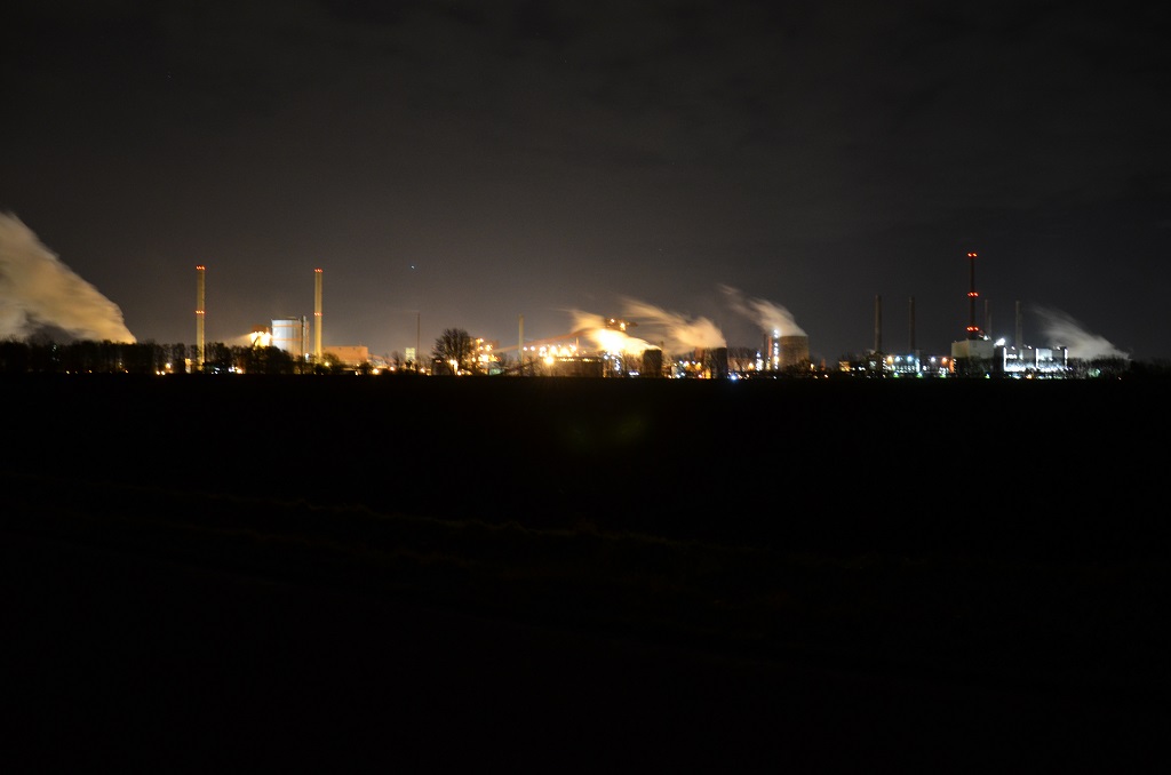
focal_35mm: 27
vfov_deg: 47.7
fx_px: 876
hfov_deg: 67.5
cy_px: 388
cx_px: 586
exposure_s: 4
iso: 800
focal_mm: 18
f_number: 3.5
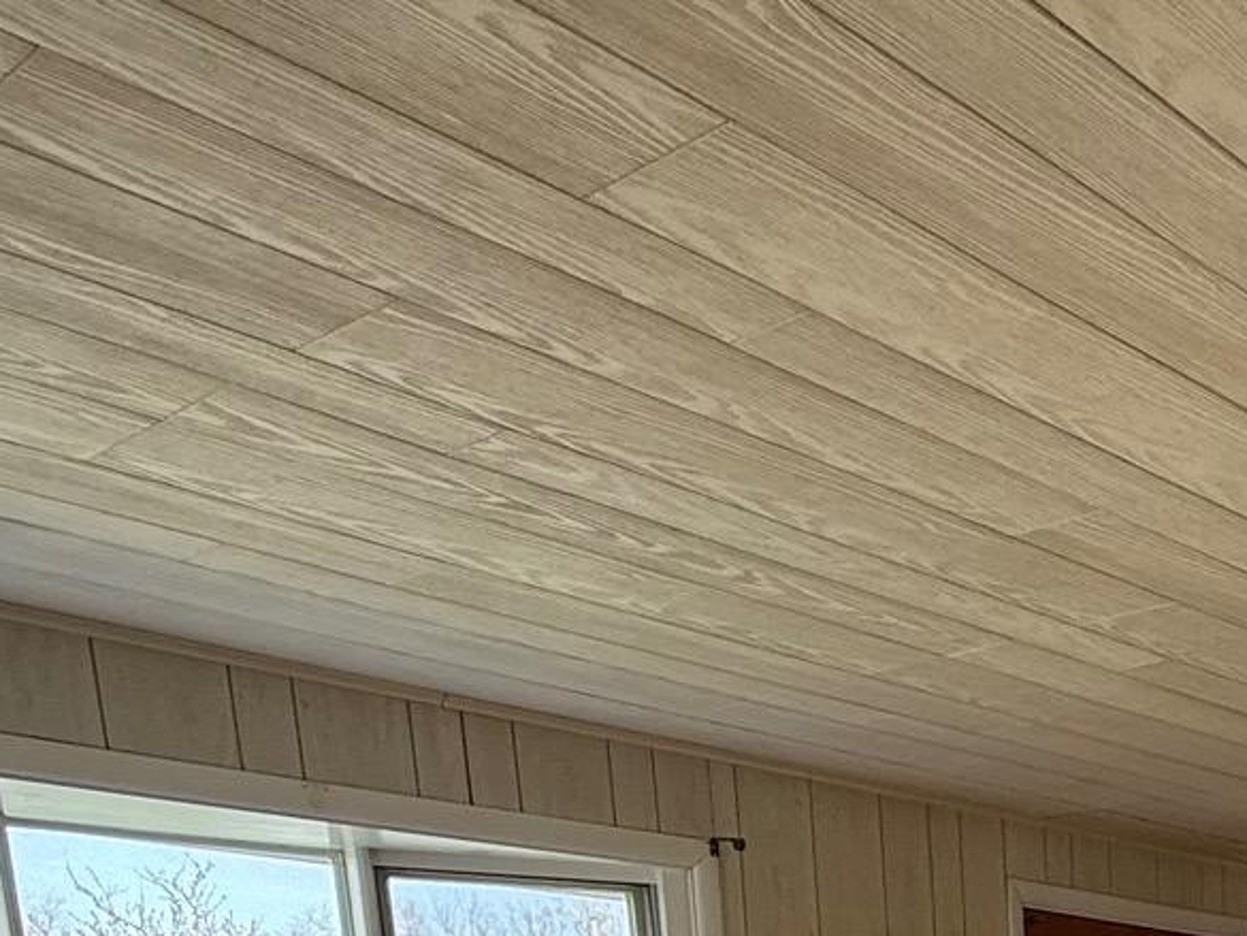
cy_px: 1535
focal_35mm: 49
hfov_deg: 34.4
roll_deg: +0.2
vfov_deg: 22.3
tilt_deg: -12.6
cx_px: 1324
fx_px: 1766
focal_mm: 2.22
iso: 100
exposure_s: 1/99
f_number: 2.2
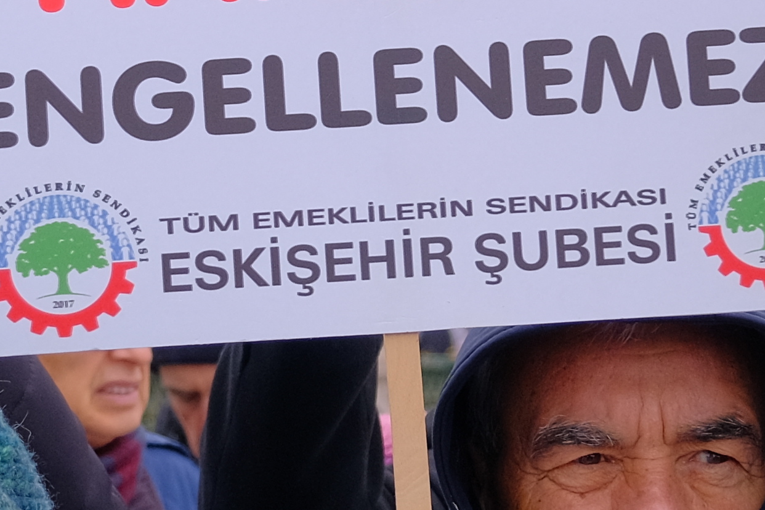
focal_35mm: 226
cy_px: -49
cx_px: 241
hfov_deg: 9.1
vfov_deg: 6.1
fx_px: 4802
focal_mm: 30.2
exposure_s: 1/250
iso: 320
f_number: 4
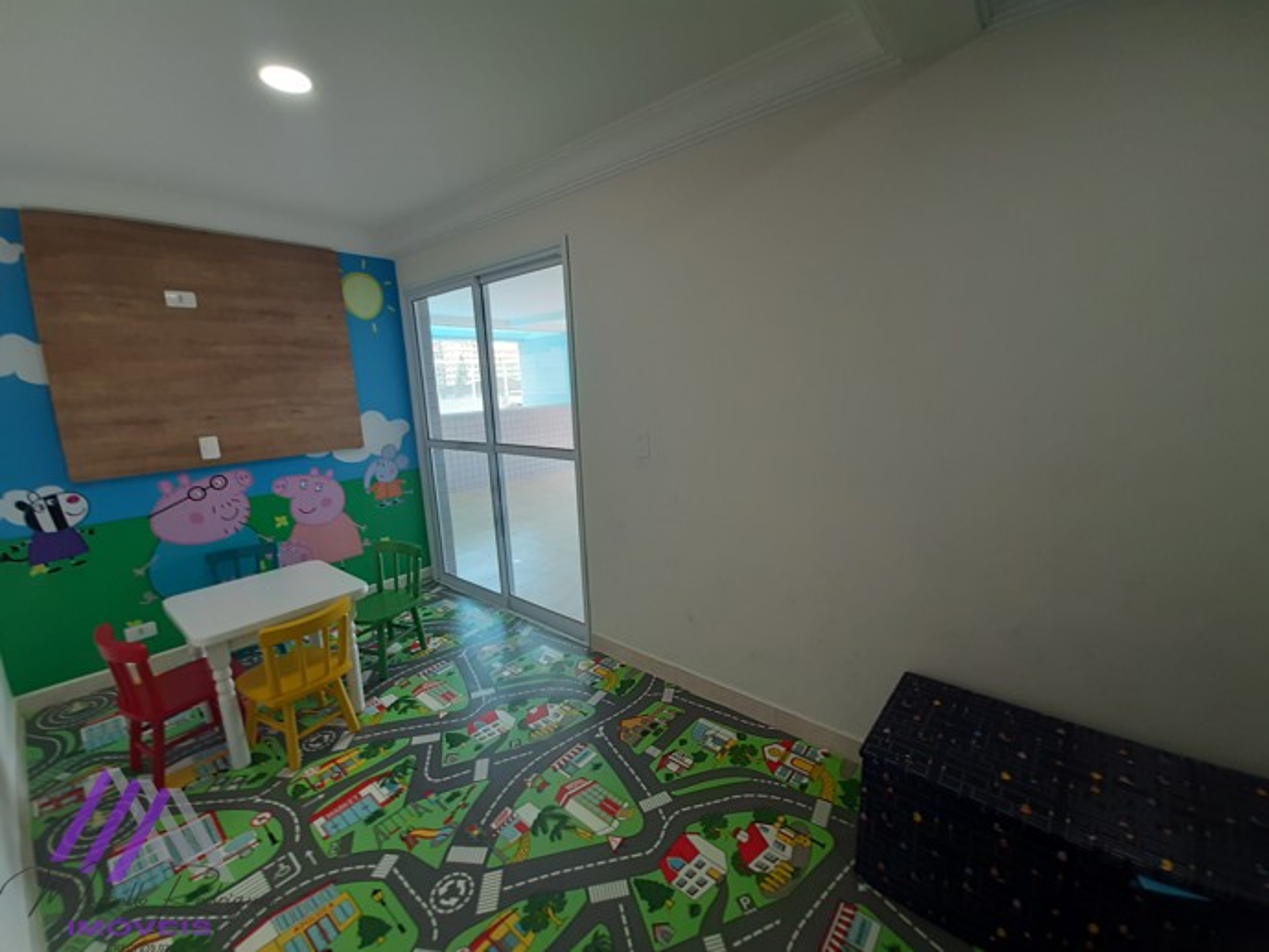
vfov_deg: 89.9
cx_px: 634
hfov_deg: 106.2
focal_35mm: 13
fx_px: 477
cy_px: 476
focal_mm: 1.42
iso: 64
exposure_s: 1/40
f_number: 2.2
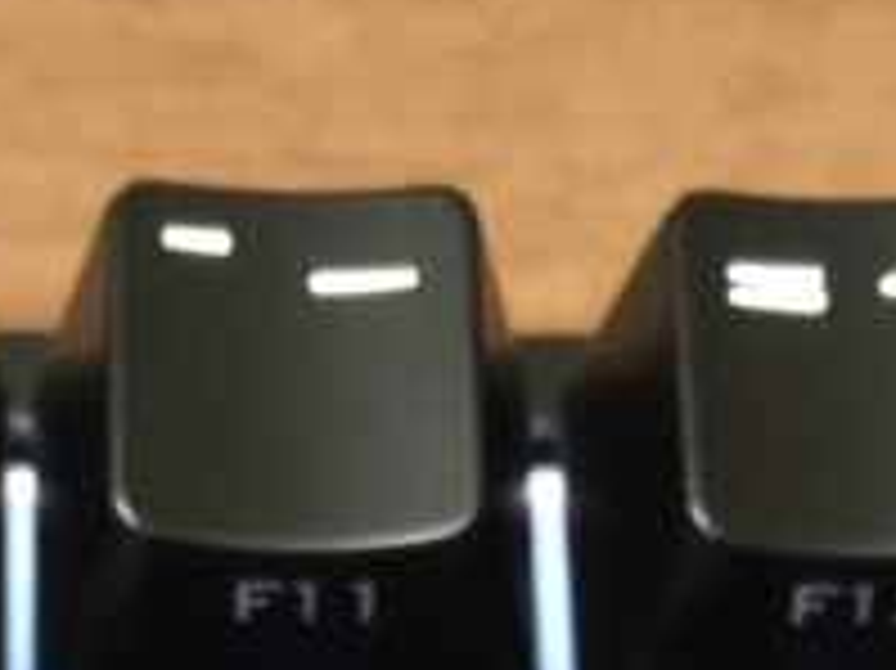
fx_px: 3854
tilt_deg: -63.3
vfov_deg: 8.9
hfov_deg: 13.3
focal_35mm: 149
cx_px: 369
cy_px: 1659
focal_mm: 4.15
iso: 100
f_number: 2.2
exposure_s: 1/10
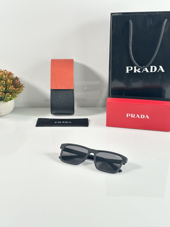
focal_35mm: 48
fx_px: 314
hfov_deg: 30.3
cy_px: 114
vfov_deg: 39.7
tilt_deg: -23.3
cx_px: 85
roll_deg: -0.2
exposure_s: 1/100
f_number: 1.78
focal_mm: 6.86
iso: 100
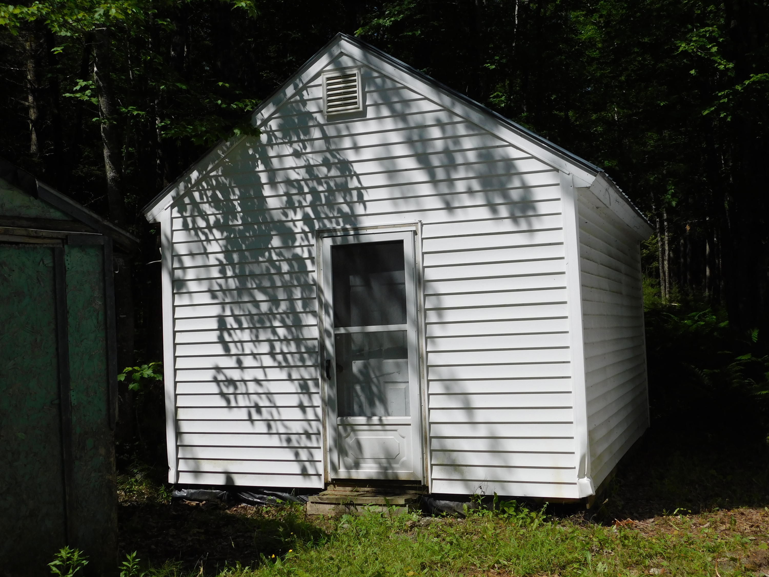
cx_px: 384
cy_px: 288
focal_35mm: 40
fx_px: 889
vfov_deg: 36.0
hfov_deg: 46.8
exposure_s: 1/640
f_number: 7.2
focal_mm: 7.1
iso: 125
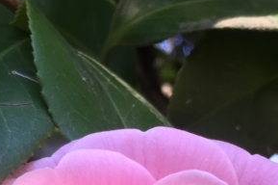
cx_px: 132
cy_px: 355
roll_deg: +2.7
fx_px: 825
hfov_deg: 19.1
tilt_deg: +10.4
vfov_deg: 11.6
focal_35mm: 107
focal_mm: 4.15
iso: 32
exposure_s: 1/120
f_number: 2.2
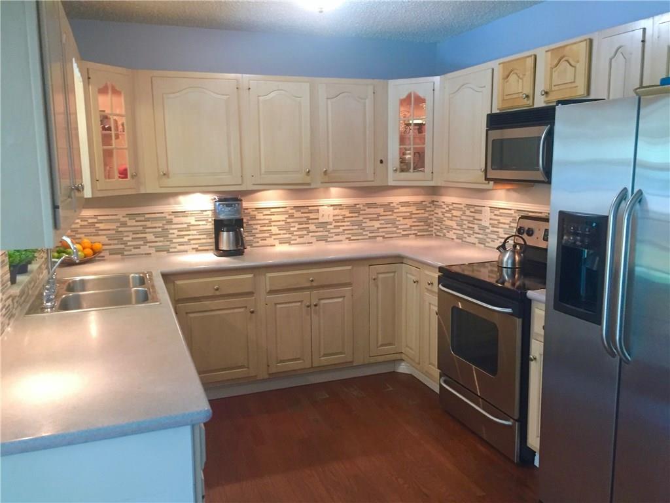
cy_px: 252
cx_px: 335
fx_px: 561
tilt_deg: -11.3
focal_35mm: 29
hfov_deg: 61.7
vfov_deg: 48.2
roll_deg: +0.6
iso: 160
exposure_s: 1/30
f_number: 2.2
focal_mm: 4.15
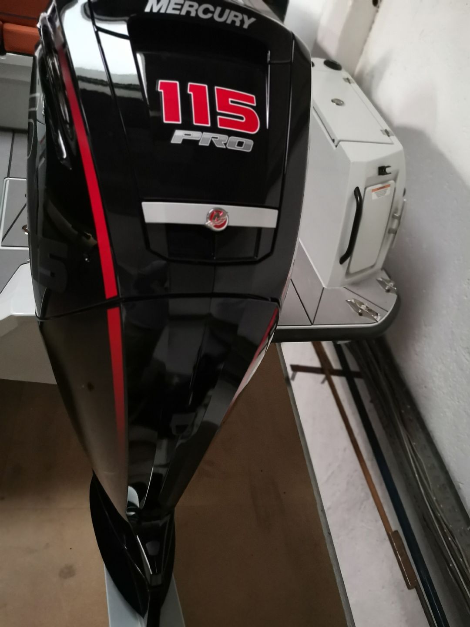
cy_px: 314
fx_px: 489
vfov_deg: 65.3
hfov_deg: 51.4
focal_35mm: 27
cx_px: 235
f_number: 4
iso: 1250
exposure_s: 1/16.7
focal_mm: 5.58
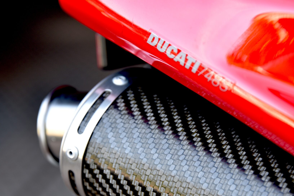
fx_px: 899
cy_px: 144
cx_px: 162
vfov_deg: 12.4
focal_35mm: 110
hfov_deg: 18.6
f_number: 4
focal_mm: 70
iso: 200
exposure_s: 1/60
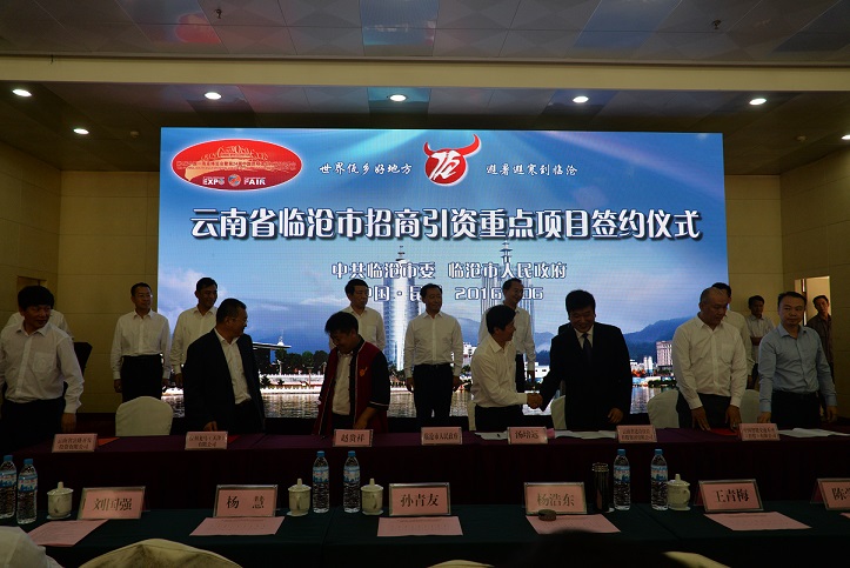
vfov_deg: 45.0
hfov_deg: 63.6
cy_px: 284
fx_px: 685
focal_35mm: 29
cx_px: 425
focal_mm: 29
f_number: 6.3
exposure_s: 1/160
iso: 1000
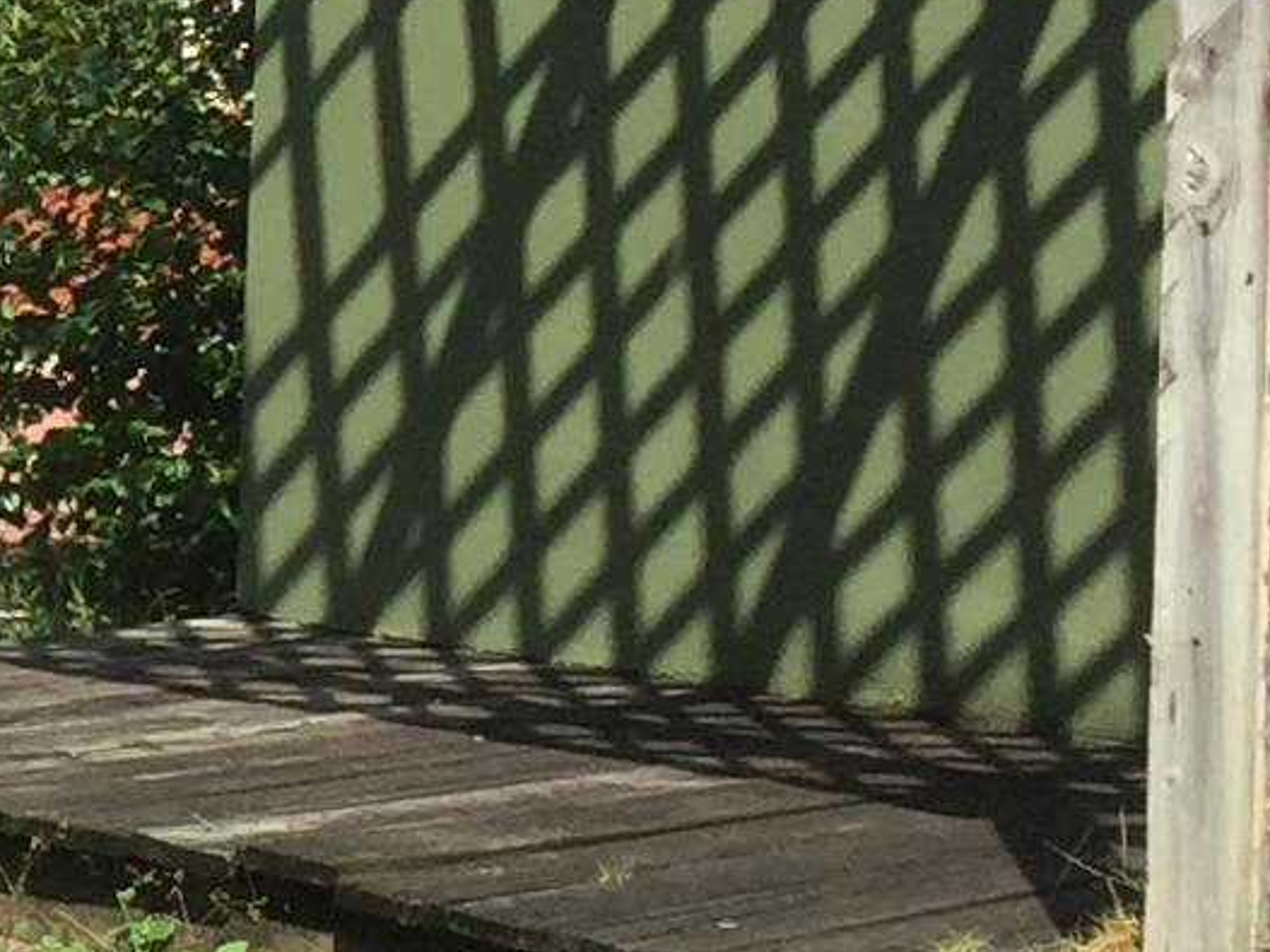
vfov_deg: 9.0
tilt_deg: -3.0
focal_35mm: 165
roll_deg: -0.8
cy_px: 289
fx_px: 6052
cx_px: -1113
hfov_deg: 11.1
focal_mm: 4.15
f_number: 2.2
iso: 32
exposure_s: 1/1980
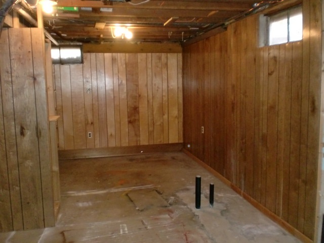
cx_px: 162
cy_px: 122
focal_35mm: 35
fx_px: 328
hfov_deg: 52.6
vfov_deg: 40.7
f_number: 3.1
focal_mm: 6.3
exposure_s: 1/60
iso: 400
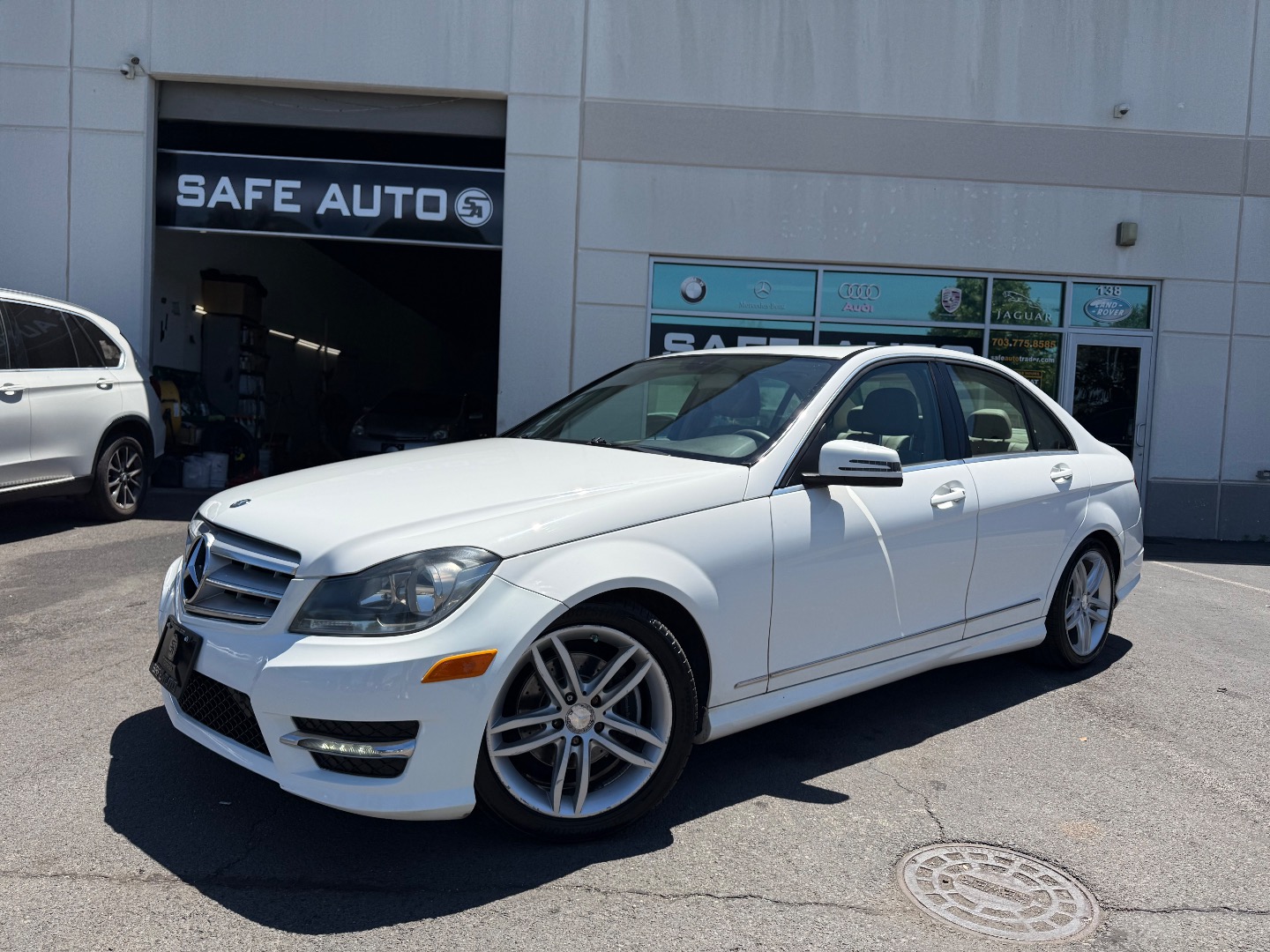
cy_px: 476
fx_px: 881
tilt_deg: -3.6
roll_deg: -2.7
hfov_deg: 71.6
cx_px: 635
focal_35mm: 24
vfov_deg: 56.8
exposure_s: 1/8130
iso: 80
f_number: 1.78
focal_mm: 6.76
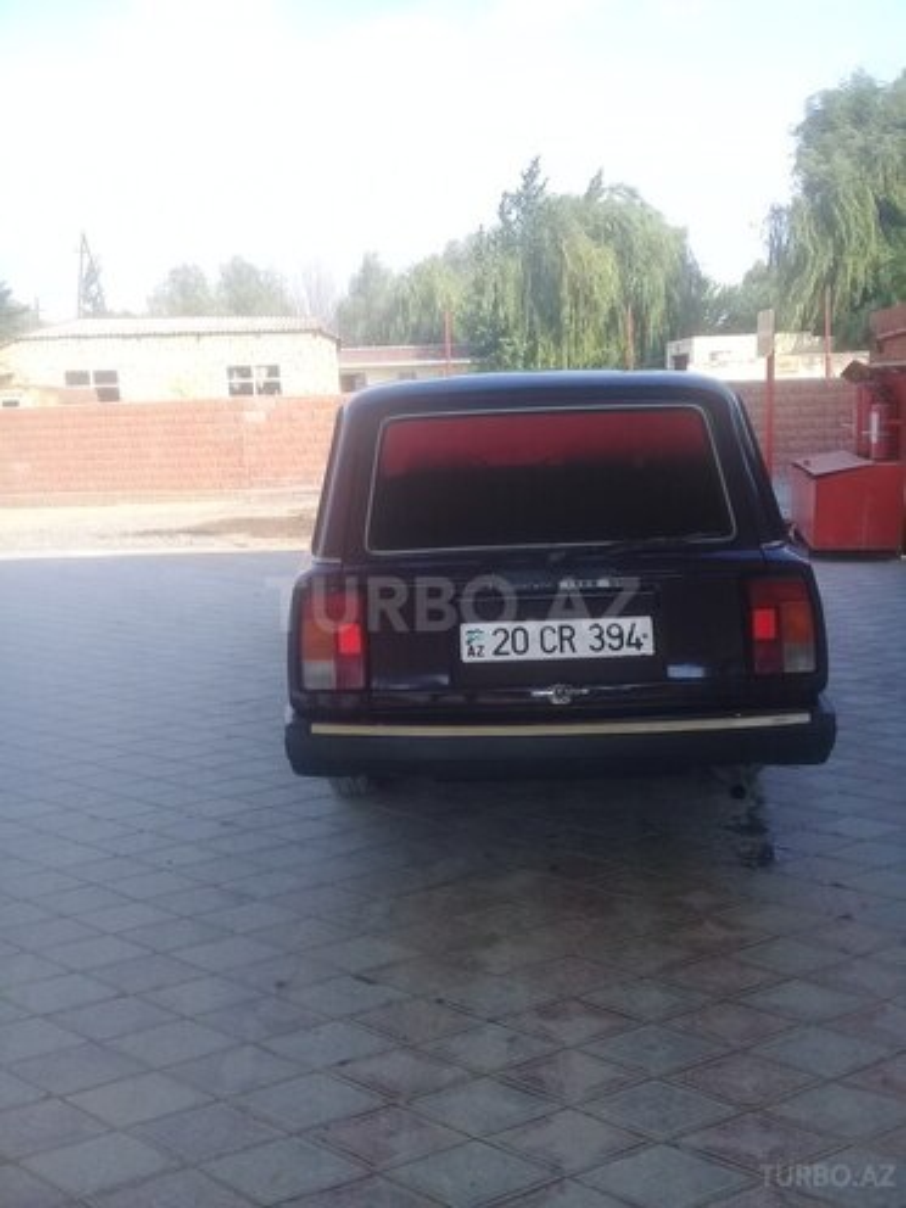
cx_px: 453
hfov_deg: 45.4
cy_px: 604
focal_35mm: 31
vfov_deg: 58.4
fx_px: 1082
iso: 50
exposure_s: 1/396
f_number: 2.2
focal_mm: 3.3
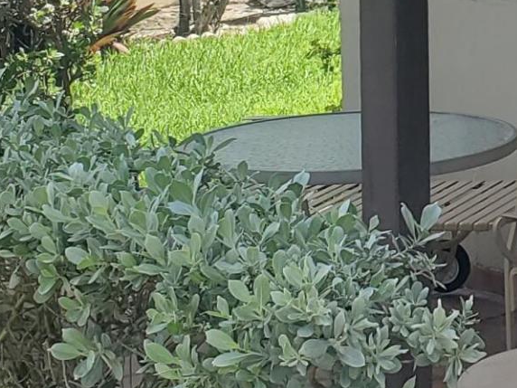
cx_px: 631
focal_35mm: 131
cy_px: -204
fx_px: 1957
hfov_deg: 14.5
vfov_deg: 10.9
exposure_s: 1/1161
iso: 50
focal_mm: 4.3
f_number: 2.4
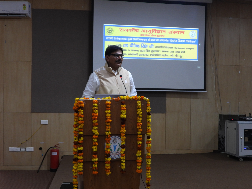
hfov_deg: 40.4
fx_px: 342
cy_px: 94
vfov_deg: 30.9
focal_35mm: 47
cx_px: 126
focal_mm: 8.5
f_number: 3.2
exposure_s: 1/30
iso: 250
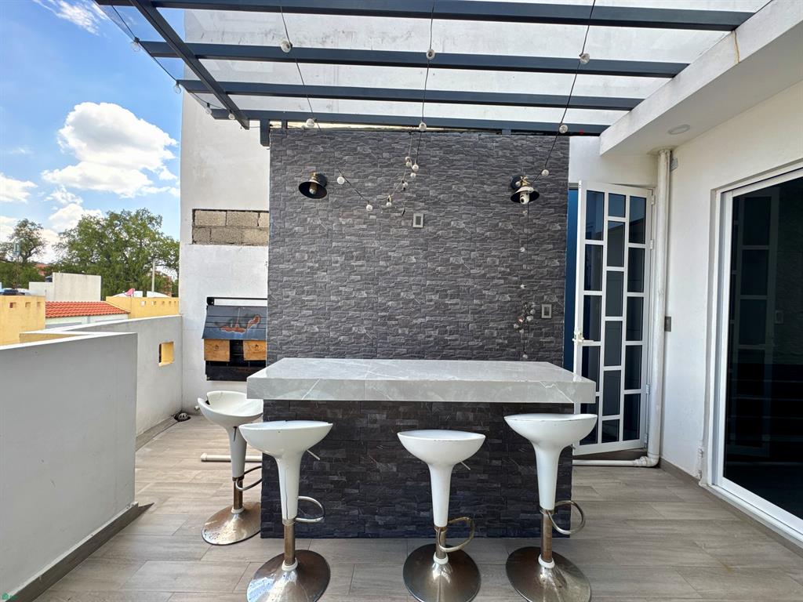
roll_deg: -1.1
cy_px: 301
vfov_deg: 85.7
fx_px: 325
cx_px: 402
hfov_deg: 102.1
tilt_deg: +0.2
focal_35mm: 14
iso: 40
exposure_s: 1/145
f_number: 2.2
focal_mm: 2.22
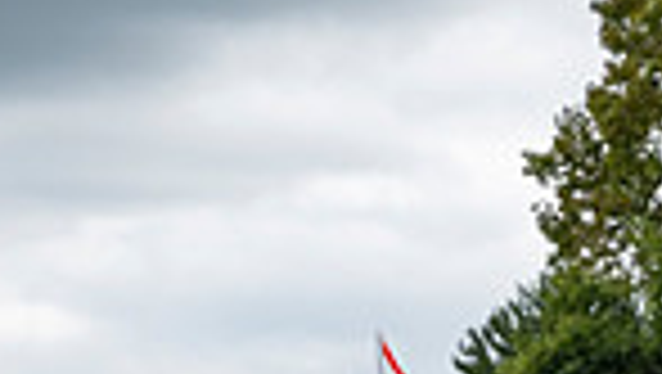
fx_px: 5095
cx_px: 603
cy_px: 782
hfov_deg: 7.4
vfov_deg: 4.1
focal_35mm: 290
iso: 160
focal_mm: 70
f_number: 4
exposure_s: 1/800
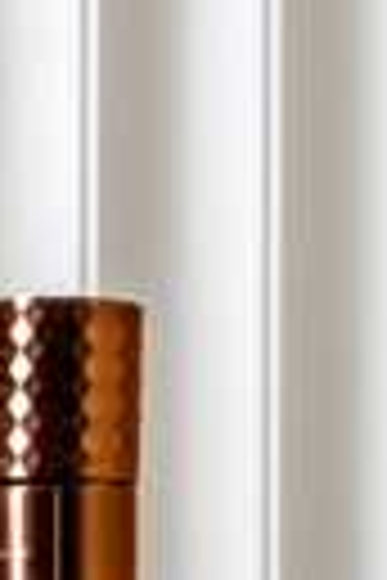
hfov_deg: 2.5
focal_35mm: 544
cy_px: 1520
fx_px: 8771
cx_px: -524
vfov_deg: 3.7
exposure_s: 1/30
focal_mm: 70
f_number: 11
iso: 2000
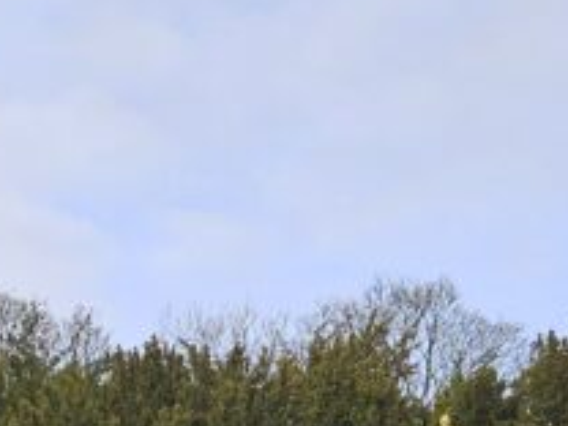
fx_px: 1854
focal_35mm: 113
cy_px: 759
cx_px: 5
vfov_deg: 12.1
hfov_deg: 17.0
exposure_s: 1/565
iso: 25
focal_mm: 5.4
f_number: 1.8
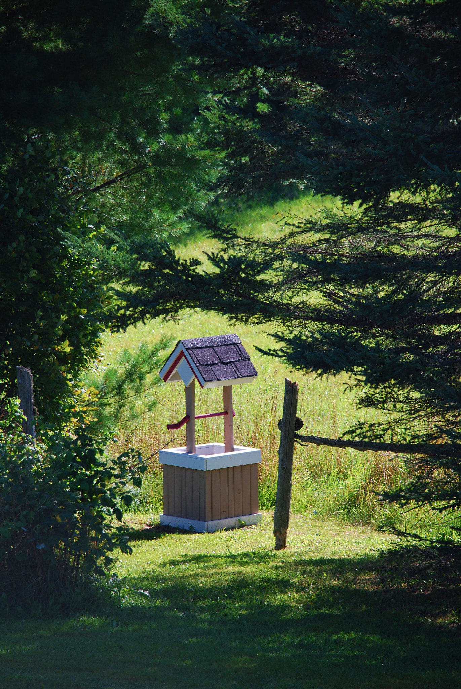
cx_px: 230
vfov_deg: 7.6
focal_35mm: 270
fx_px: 5171
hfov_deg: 5.1
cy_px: 344
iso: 220
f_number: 5.3
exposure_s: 1/500
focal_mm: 180
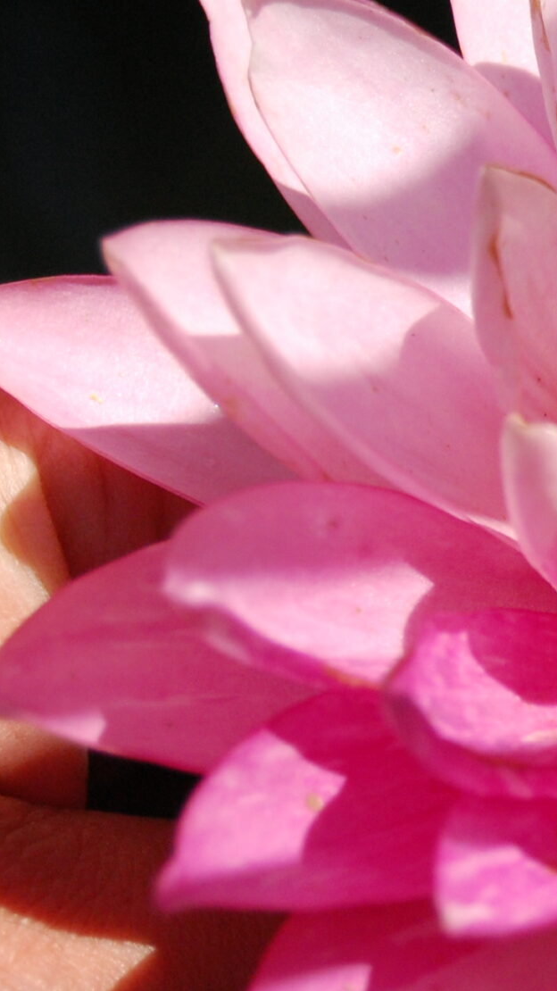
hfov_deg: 6.0
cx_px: 827
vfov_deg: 10.8
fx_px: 5233
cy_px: 424
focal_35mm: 199
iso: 800
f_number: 5.6
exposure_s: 1/2500
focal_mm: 55
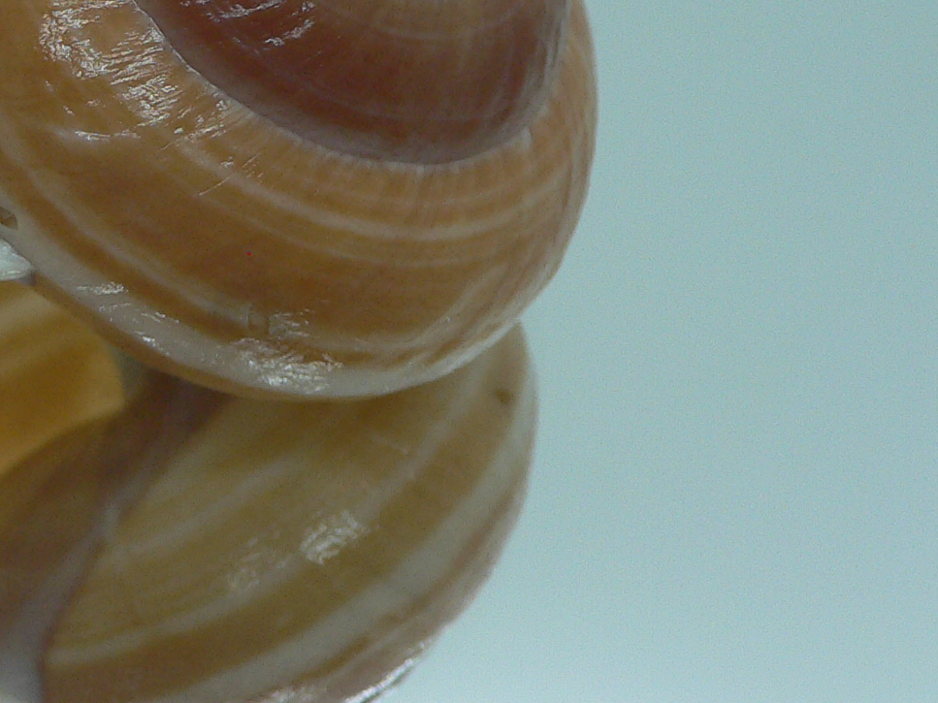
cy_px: 110
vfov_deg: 19.9
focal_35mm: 73
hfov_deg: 26.0
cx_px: 140
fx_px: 1978
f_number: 2.8
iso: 100
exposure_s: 1/60
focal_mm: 4.6
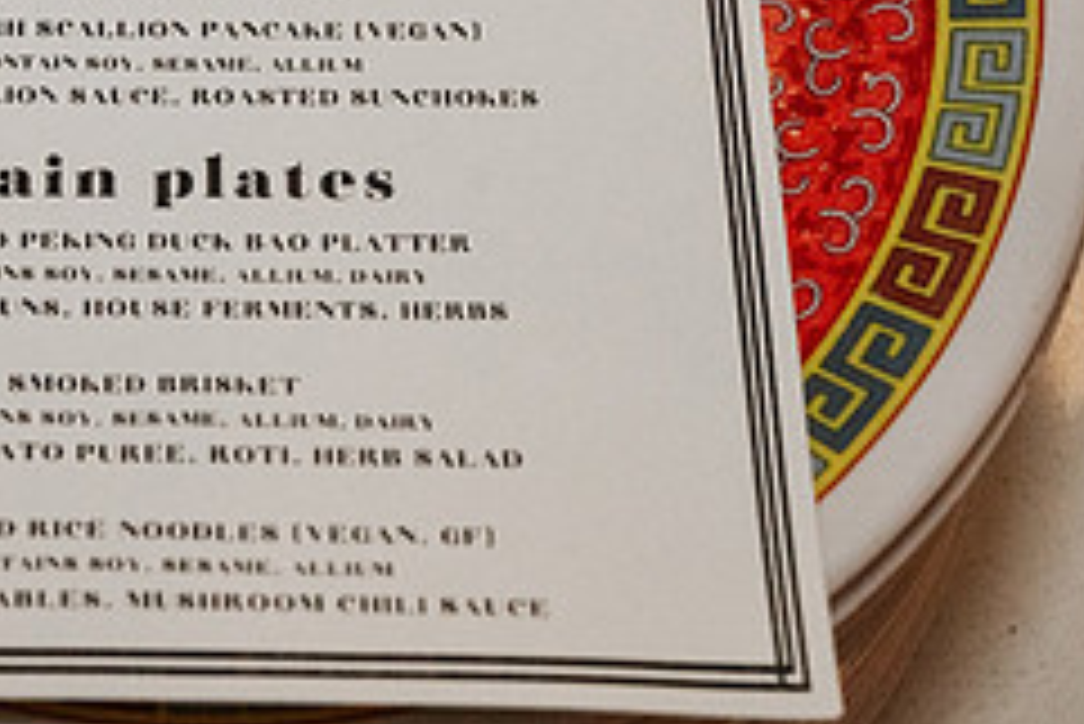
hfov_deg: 17.7
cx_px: 40
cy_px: 49
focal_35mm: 113
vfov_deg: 12.0
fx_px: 3404
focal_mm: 47
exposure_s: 1/40
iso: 5000
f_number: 6.3
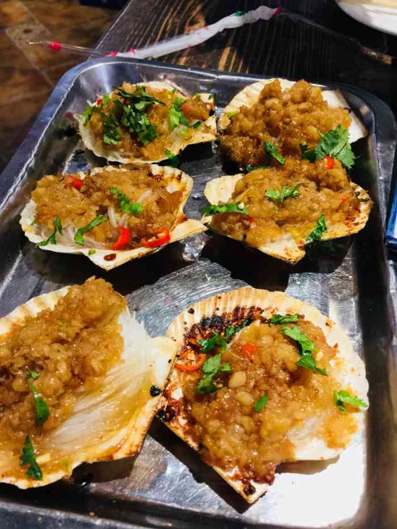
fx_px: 443
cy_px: 264
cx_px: 198
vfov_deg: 61.7
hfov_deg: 48.2
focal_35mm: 29
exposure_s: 1/33
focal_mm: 4.15
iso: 64
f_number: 2.2
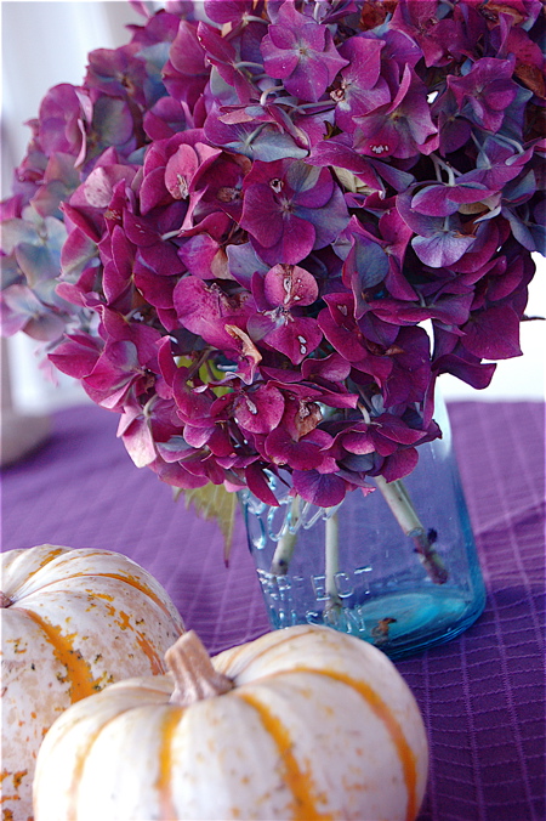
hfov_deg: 16.5
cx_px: 273
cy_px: 410
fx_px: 1879
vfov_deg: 24.6
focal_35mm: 82
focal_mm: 55
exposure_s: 1/100
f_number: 5.6
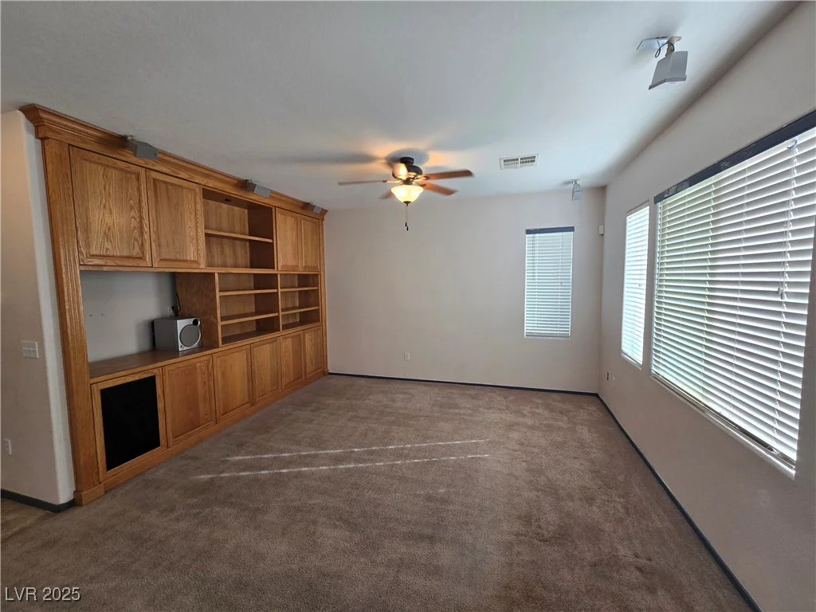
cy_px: 306
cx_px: 408
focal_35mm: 13
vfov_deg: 89.9
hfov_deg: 106.2
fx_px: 306
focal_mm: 2.2
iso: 50
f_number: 2.2
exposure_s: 1/60
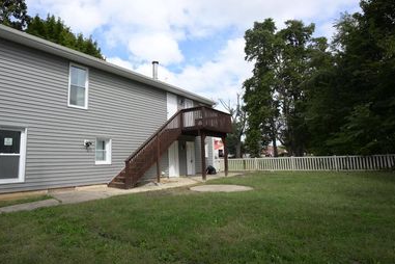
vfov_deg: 59.4
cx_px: 156
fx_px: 230
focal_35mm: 21
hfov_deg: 80.1
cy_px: 123
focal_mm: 16
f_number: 8
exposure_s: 1/160
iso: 100
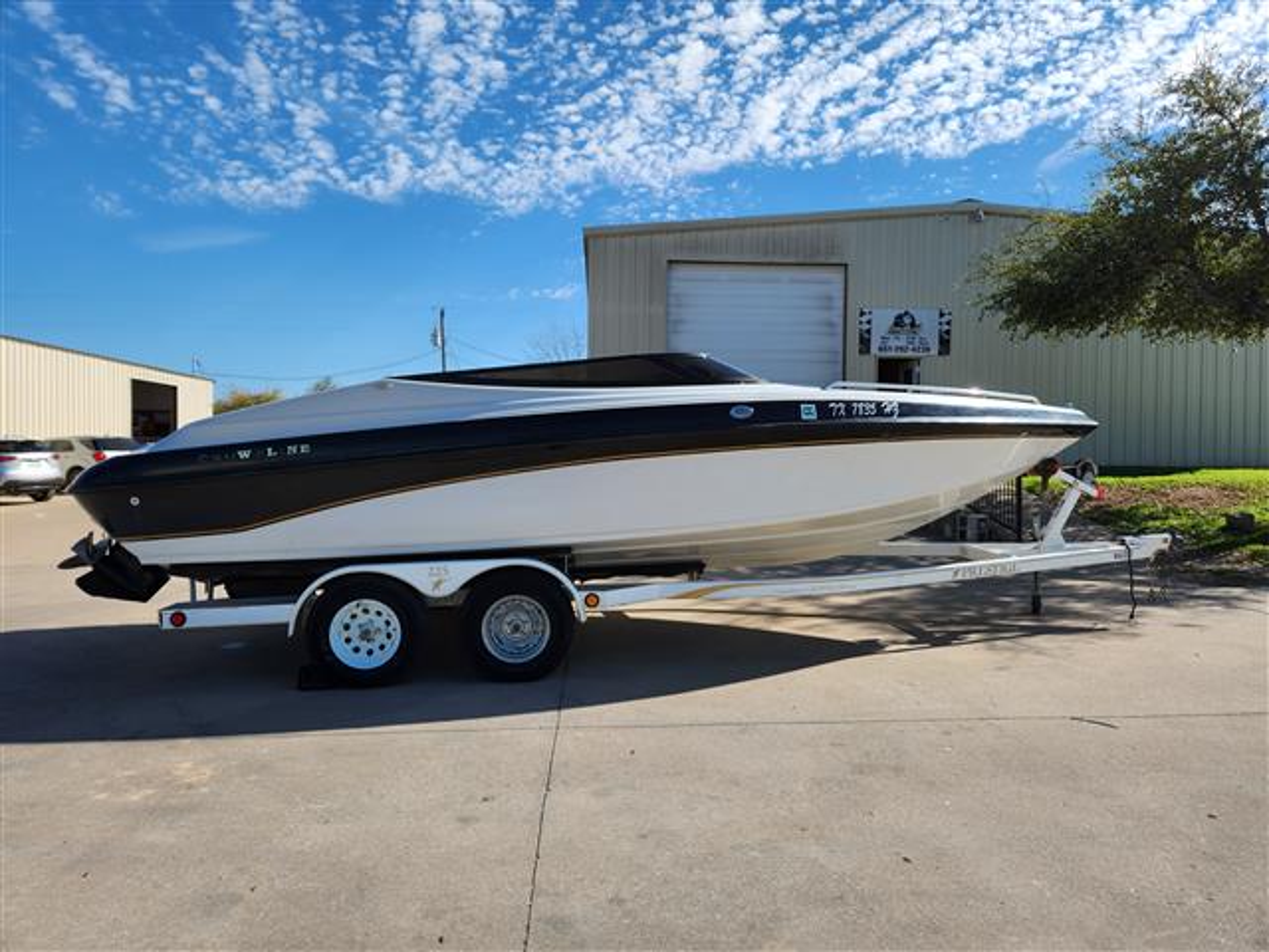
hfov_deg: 73.9
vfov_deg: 58.9
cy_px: 476
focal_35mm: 23
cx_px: 634
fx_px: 843
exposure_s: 1/1864
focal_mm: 5.4
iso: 20
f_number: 1.8
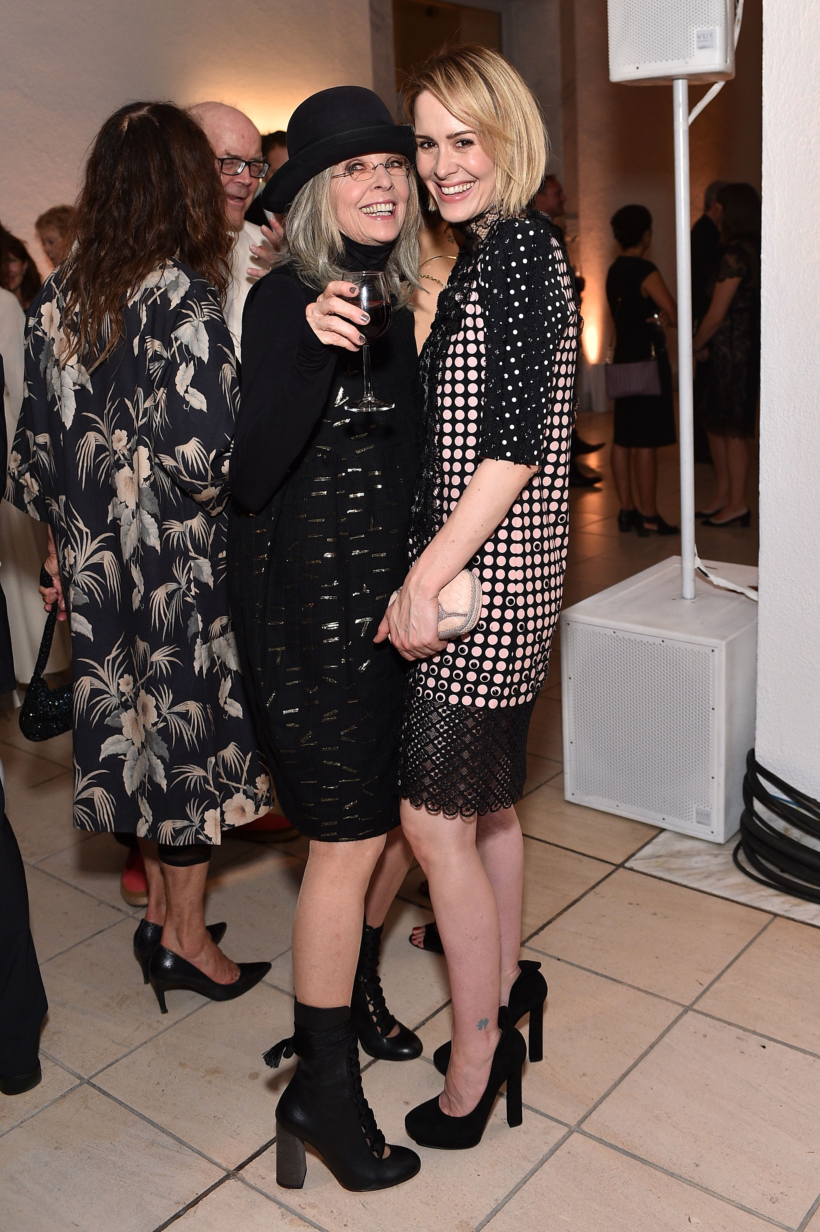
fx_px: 958
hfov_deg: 46.4
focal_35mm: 28
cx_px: 410
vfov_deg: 65.5
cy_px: 616
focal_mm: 28
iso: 640
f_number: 4
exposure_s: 1/160
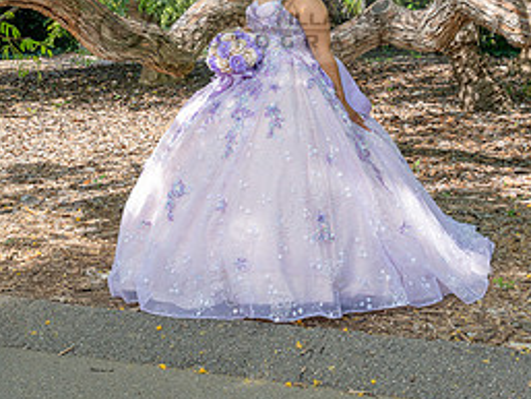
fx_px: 798
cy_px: 13
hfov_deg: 36.8
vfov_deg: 26.7
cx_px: 260
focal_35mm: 52
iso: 200
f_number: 7.1
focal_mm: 24
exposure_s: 1/200
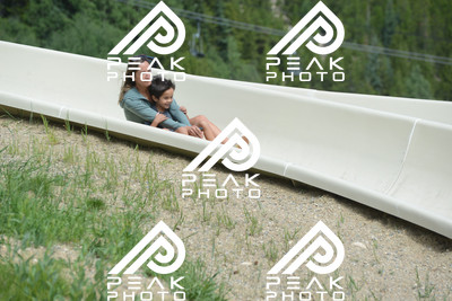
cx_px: 226
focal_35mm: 195
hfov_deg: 10.5
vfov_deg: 7.0
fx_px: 2449
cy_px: 150
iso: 320
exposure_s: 1/640
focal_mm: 195
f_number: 6.3
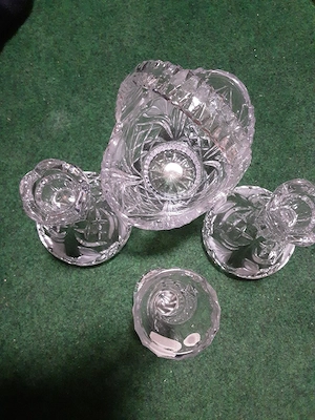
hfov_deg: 49.7
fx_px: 340
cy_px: 210
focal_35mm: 28
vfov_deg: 63.4
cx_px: 158
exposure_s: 1/25
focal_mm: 2.9
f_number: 1.9
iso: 428
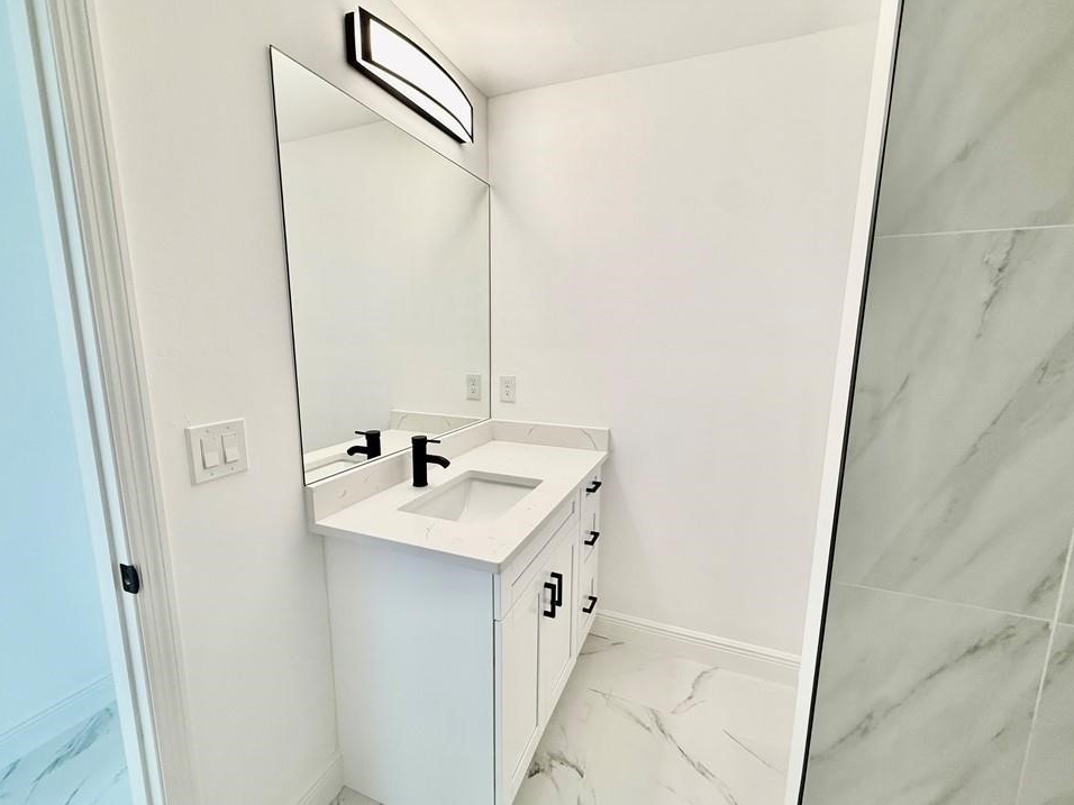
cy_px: 411
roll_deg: -1.1
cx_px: 533
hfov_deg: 98.2
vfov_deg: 81.7
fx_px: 465
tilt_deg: -10.0
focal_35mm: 15
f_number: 2.2
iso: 100
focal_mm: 2.22
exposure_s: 1/120
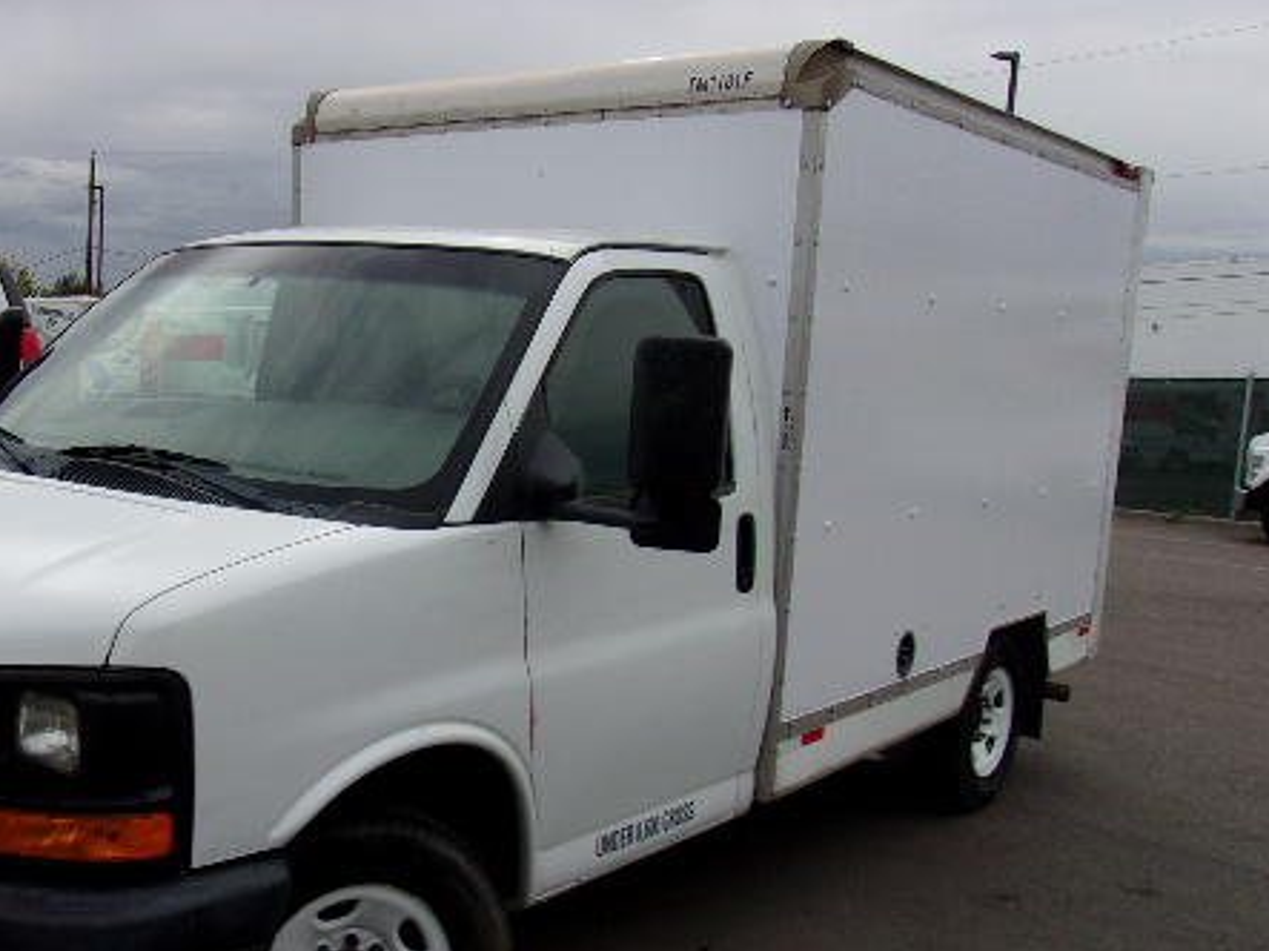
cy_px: 544
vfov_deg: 36.7
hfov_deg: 47.3
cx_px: 455
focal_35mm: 39
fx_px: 1429
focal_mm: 4.9
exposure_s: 1/100
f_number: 10.4
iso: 80
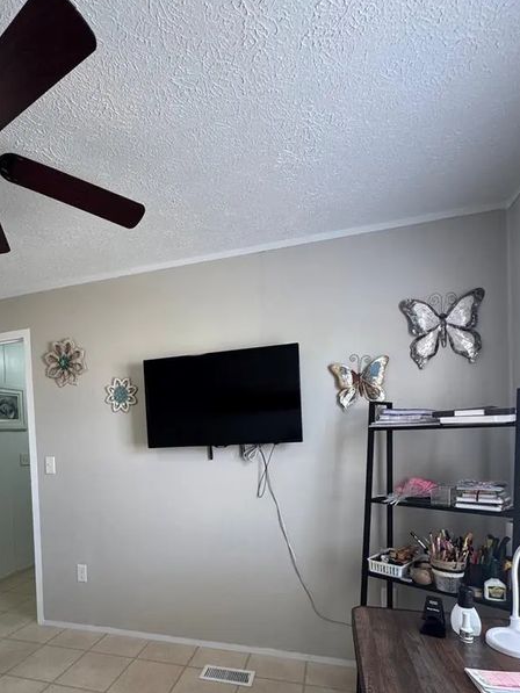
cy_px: 446
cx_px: 203
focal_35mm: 20
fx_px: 400
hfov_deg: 65.3
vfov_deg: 79.7
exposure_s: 1/99
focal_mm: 2.22
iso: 160
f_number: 2.2
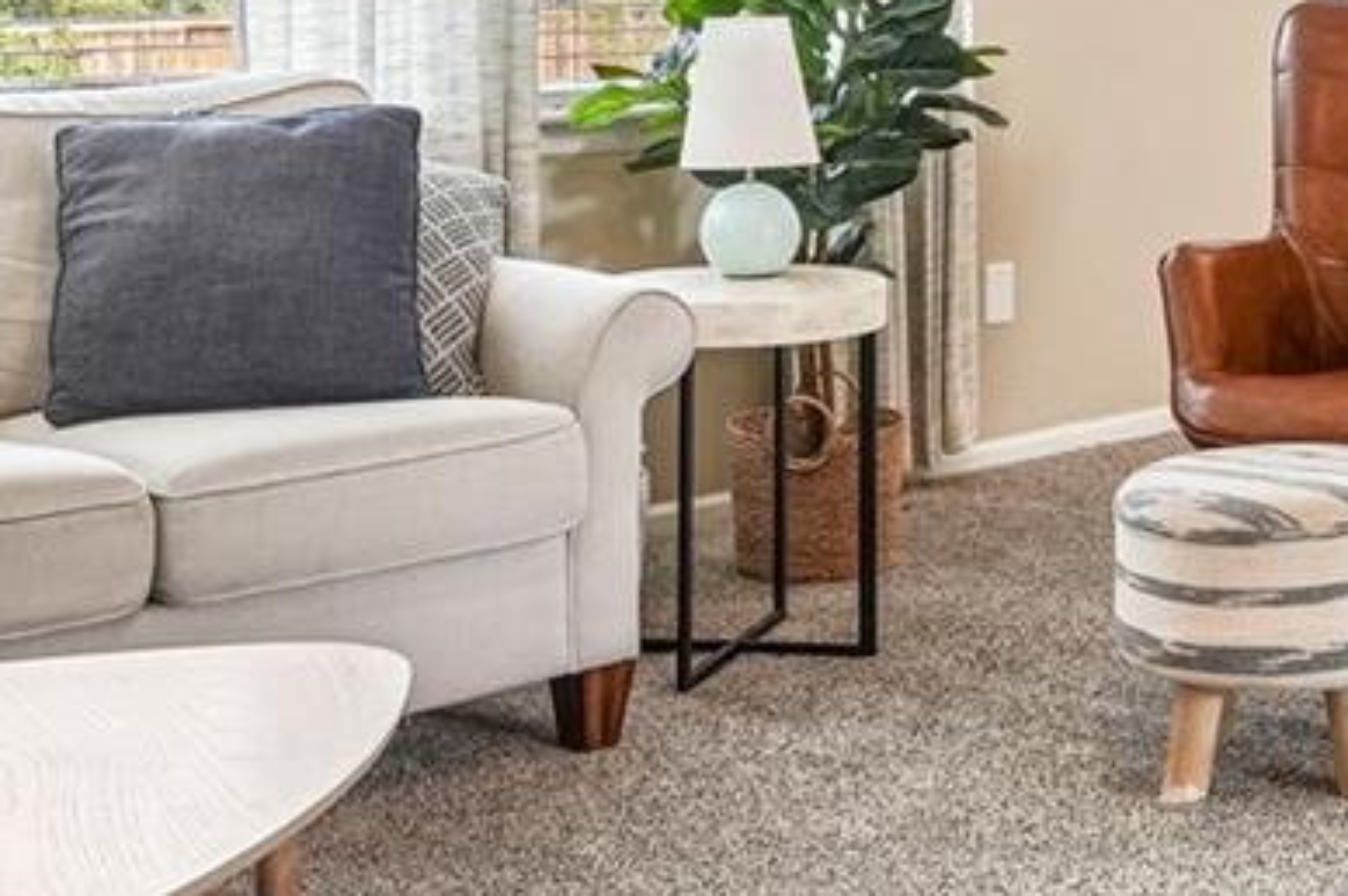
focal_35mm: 68
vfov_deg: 19.2
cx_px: 1445
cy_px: -83
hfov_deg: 27.4
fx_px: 2546
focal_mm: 11
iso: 320
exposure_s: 1/30
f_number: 8
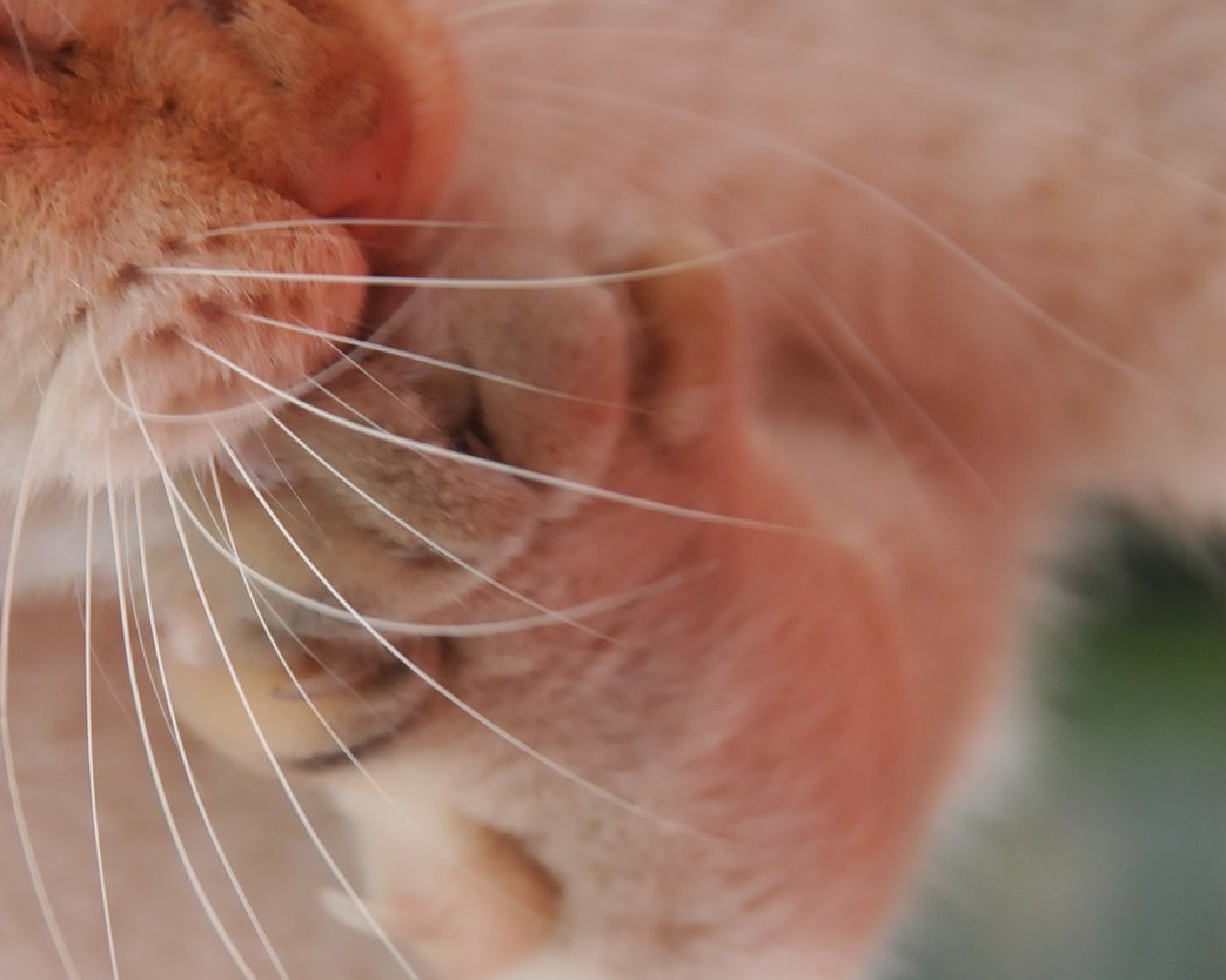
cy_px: 673
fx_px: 13024
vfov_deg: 4.3
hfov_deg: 5.4
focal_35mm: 359
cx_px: 355
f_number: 9
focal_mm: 130
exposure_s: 1/320
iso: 800
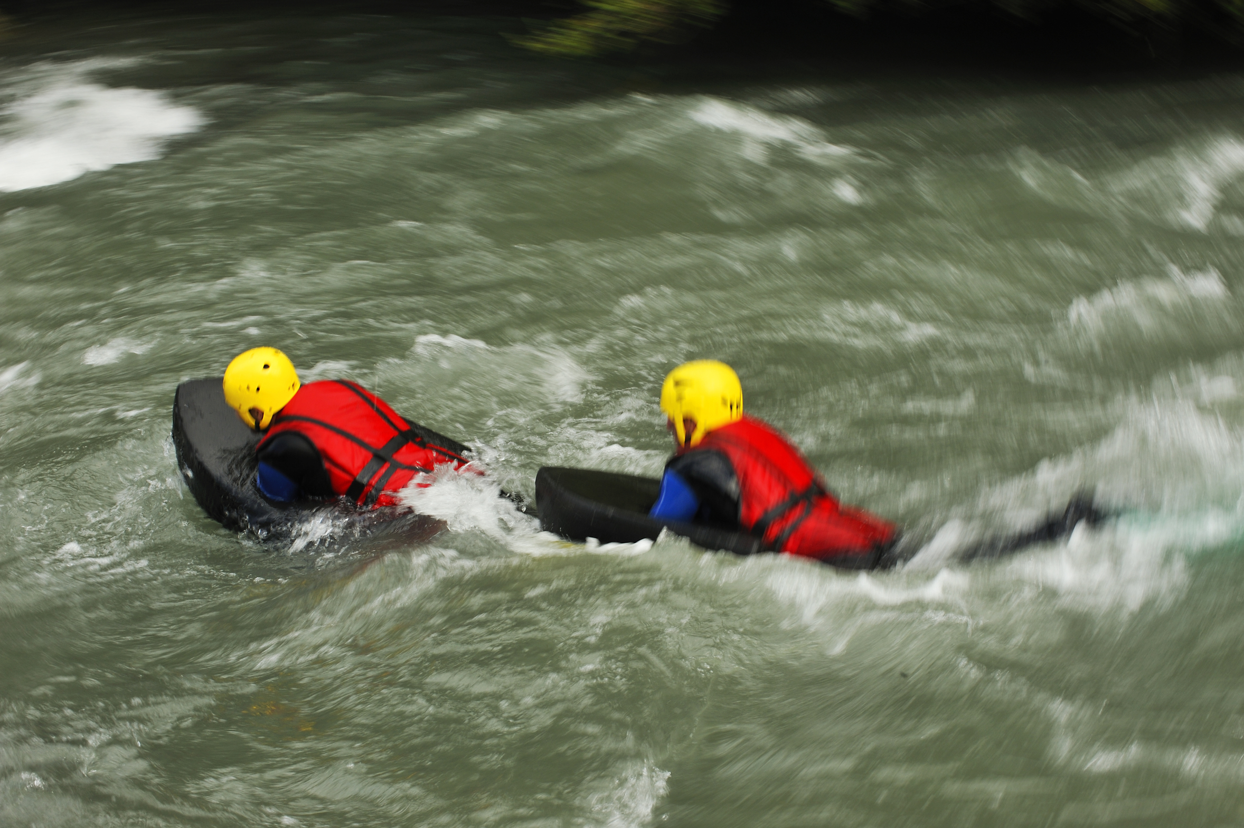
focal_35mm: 116
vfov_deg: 11.8
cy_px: 414
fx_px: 4006
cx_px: 622
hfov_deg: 17.7
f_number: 22
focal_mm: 116
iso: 200
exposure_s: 1/40
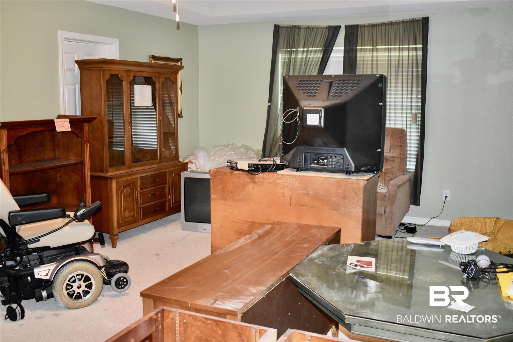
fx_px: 513
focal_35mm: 36
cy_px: 171
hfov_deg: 53.1
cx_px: 256
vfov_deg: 36.9
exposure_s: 1/60
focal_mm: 24
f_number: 3.8
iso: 1600
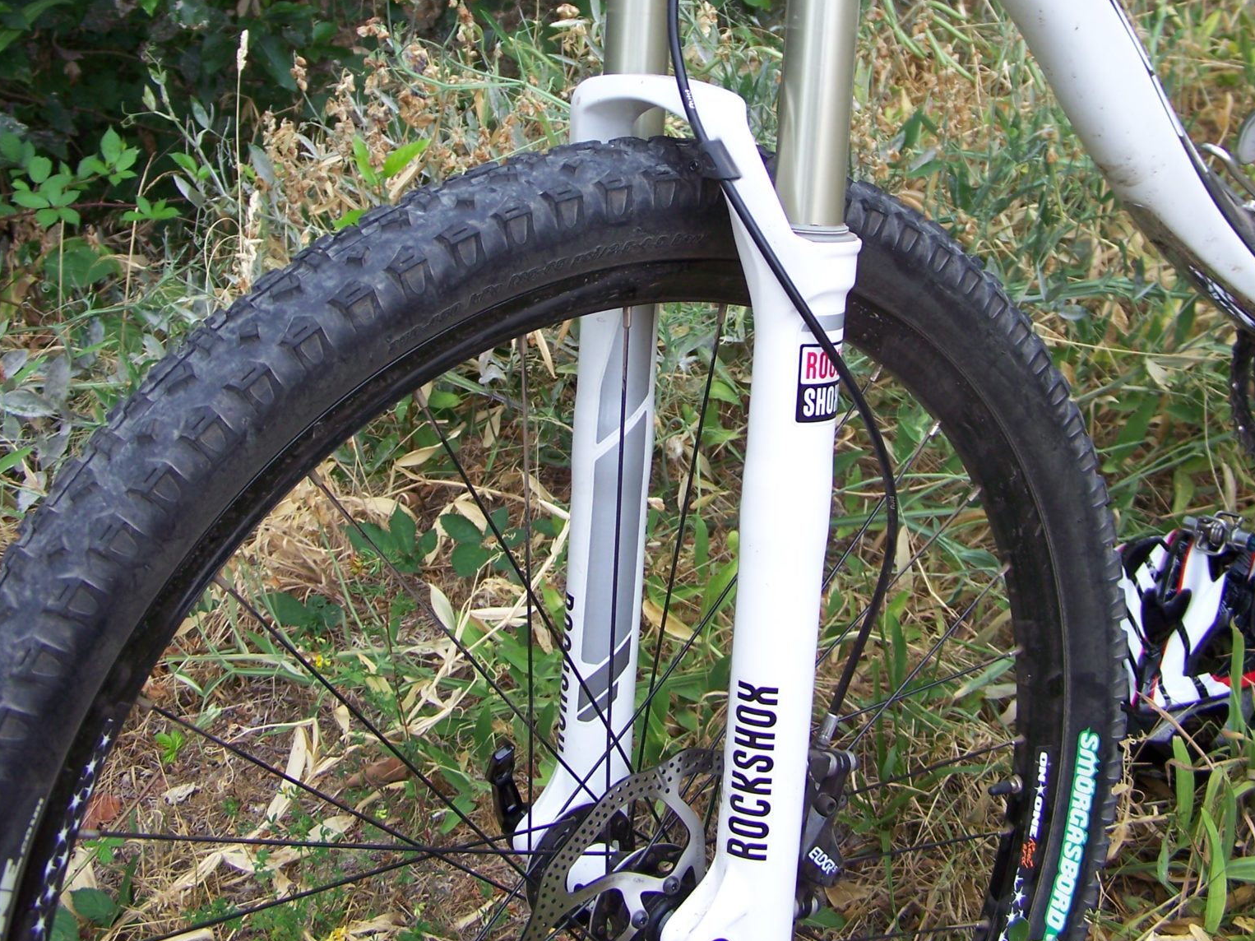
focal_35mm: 51
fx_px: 1849
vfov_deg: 27.9
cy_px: 181
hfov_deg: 37.5
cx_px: 629
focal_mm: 6.3
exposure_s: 1/60
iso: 64
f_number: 2.8
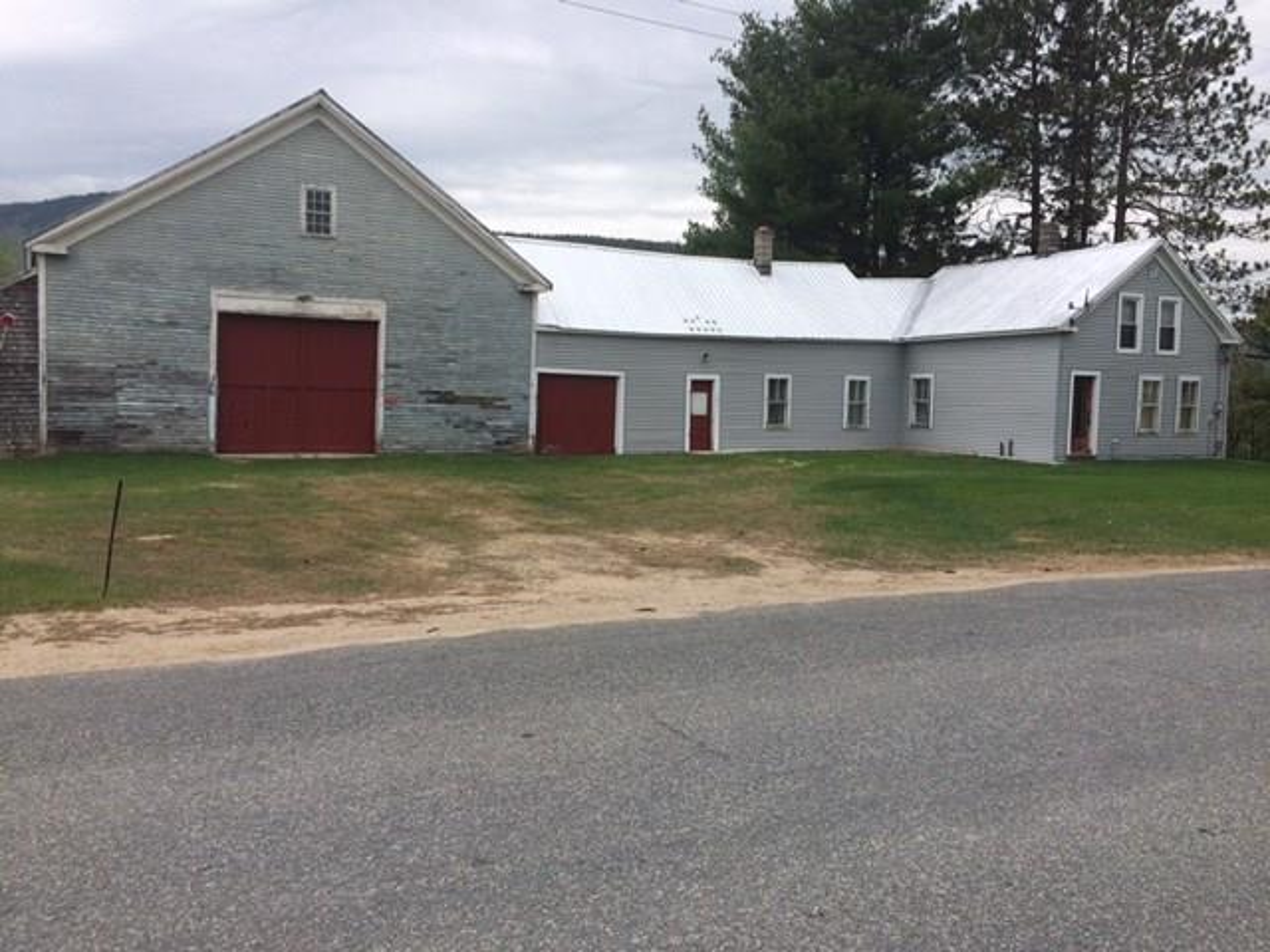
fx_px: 1064
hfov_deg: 61.7
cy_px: 476
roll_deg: -1.5
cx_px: 635
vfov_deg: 48.2
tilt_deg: -4.7
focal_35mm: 29
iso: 32
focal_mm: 4.15
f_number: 2.2
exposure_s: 1/2564
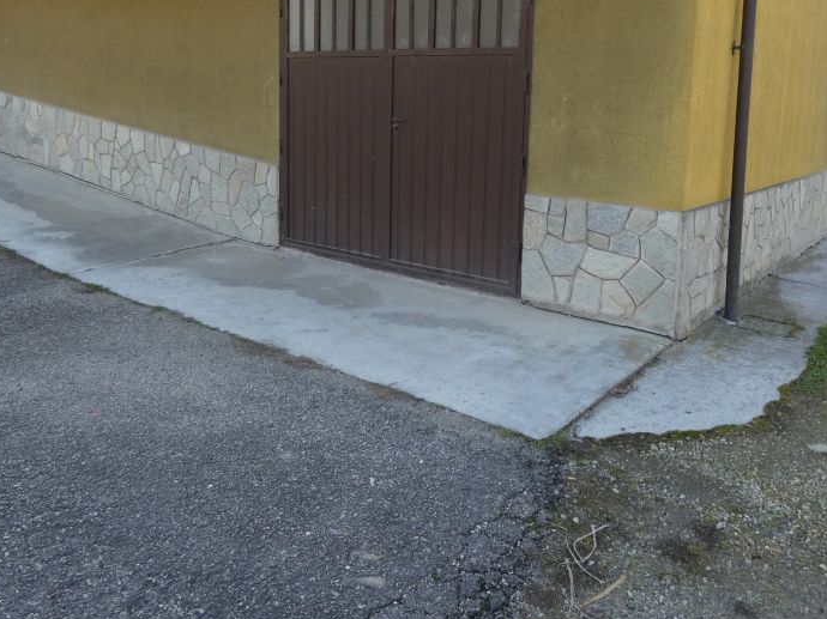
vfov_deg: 47.3
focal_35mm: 29
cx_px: 489
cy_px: 200
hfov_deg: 61.2
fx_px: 693
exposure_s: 1/200
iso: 80
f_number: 2.8
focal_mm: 3.6
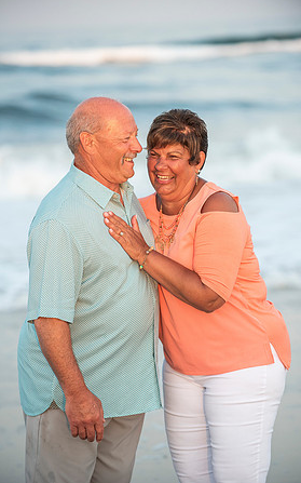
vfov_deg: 13.6
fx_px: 2023
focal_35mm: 154
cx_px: 152
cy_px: 241
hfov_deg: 8.5
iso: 800
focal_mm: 150
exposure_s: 1/1250
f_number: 3.5
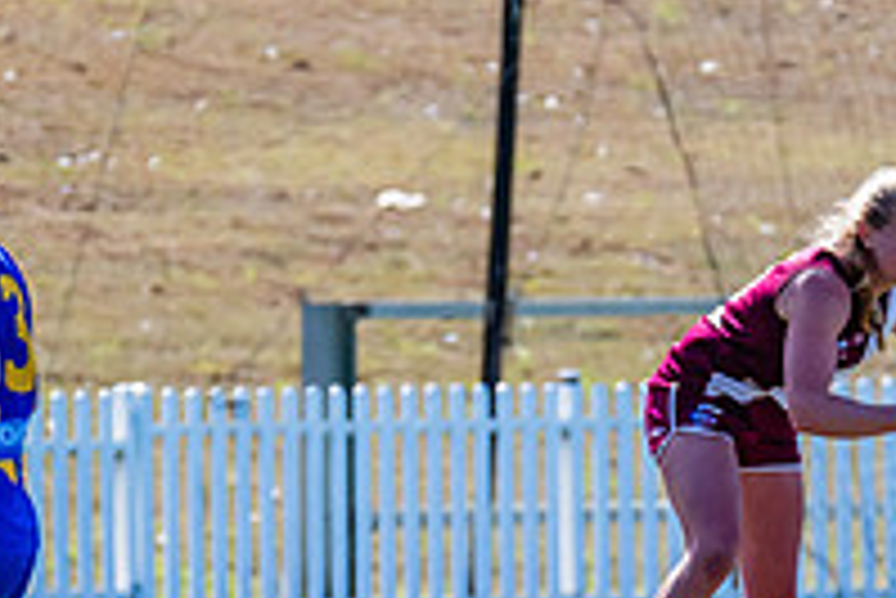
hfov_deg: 1.9
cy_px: 501
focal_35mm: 1087
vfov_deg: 1.3
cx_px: 688
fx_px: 27073
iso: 800
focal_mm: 310
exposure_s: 1/1600
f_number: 7.1
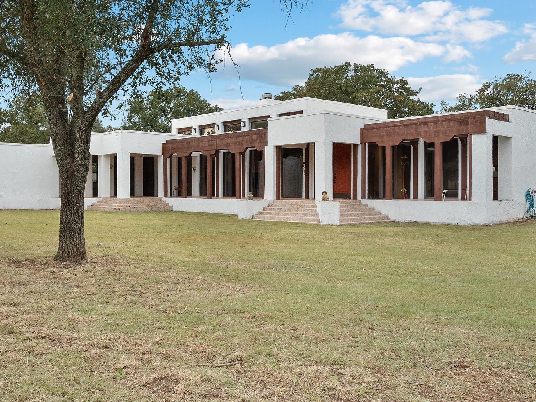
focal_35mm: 33
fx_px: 511
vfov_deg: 43.0
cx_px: 200
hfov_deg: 54.7
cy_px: 199
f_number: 10
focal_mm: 23
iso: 1600
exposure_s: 1/125
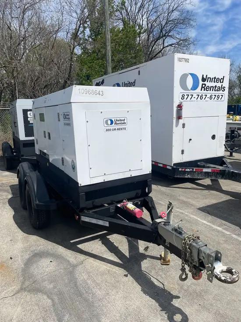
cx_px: 120
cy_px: 161
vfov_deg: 67.3
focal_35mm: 26
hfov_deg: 53.1
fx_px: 241
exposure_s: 1/7813
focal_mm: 4.2
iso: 32
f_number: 1.6
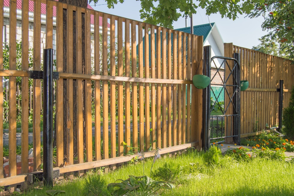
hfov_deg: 49.6
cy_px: 98
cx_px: 147
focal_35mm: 39
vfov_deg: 34.2
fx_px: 318
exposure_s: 1/200
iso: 100
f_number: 6.3
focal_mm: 26
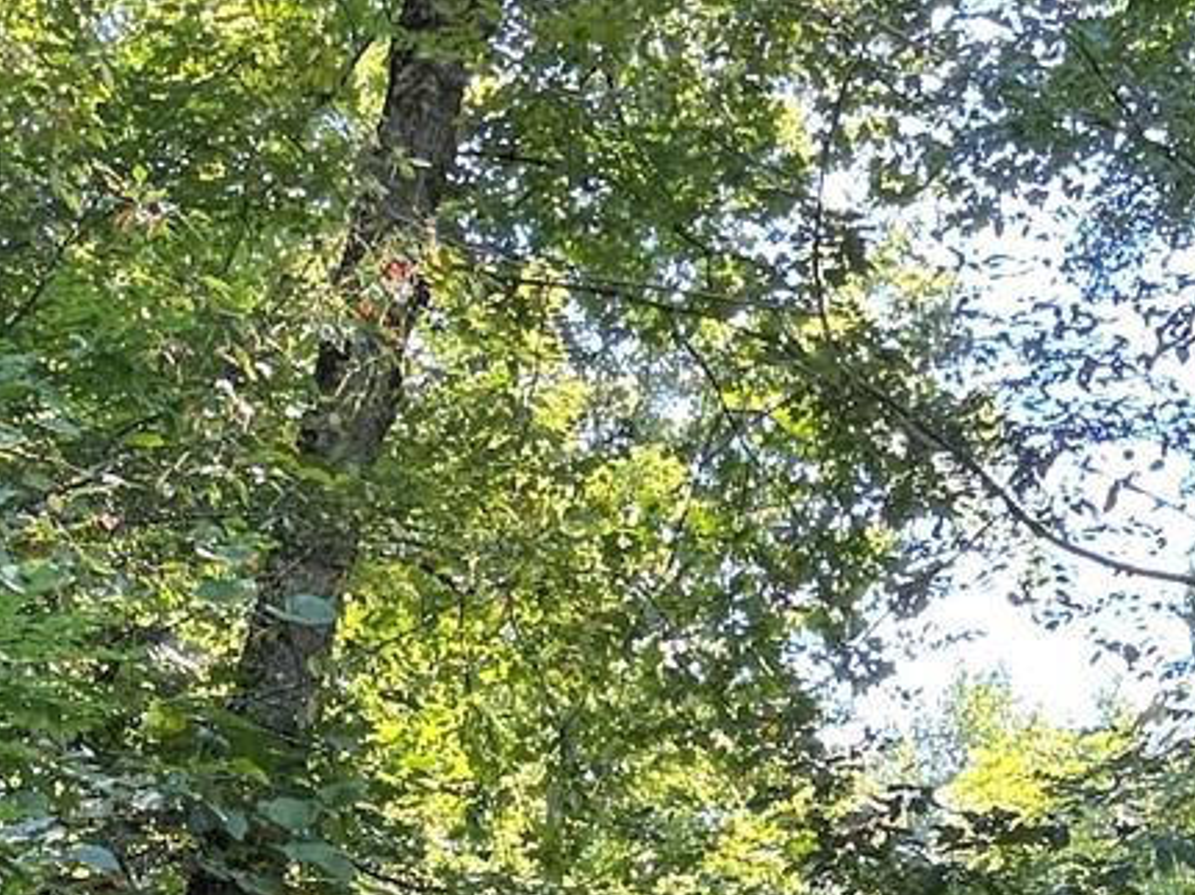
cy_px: 1926
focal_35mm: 114
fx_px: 3934
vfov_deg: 11.4
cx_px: 790
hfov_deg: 17.2
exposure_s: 1/121
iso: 80
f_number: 1.78
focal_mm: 6.76
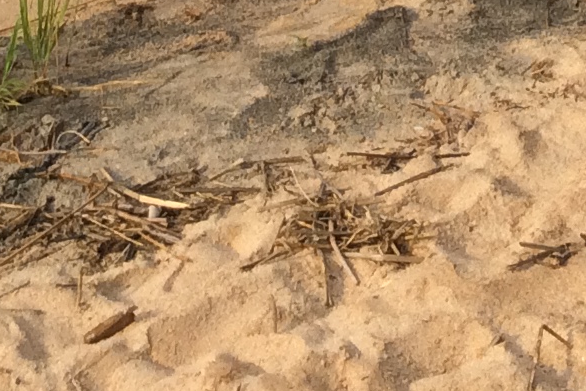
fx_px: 2393
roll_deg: -2.2
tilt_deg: -14.7
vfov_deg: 8.5
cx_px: 499
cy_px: -564
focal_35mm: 147
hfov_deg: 13.9
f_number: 2.4
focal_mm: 3.3
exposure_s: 1/969
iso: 32
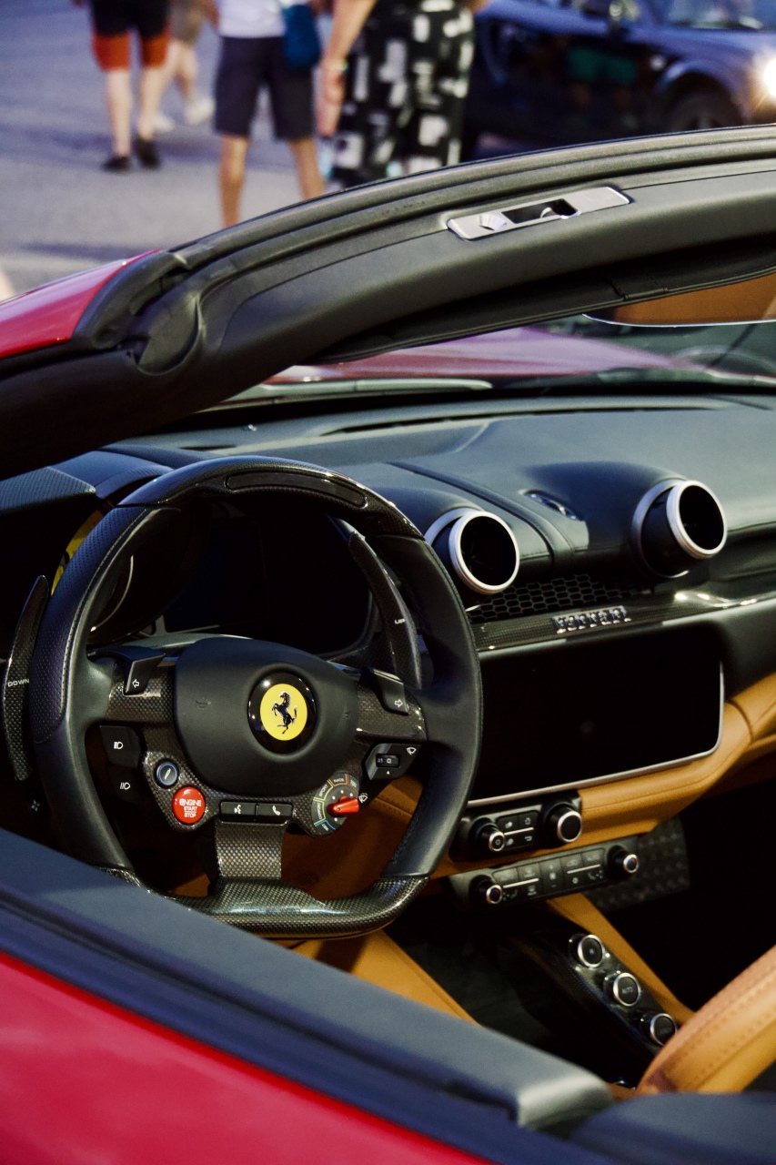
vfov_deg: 27.0
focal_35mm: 75
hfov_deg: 18.2
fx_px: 2425
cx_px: 388
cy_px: 582
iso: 6400
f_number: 5
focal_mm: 50
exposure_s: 1/20
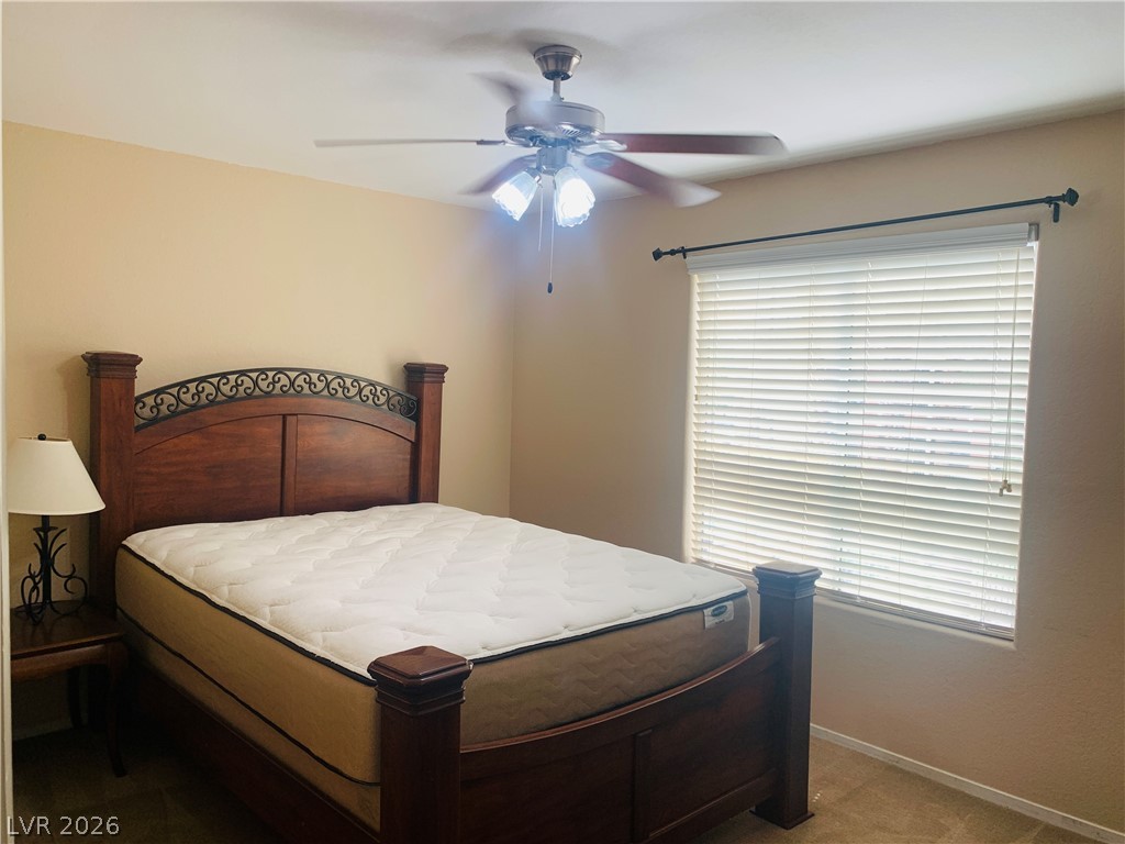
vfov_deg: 53.1
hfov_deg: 67.3
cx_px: 562
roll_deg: -0.7
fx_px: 845
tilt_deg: -4.2
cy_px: 422
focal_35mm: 26
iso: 50
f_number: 1.8
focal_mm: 4.25
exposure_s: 1/120
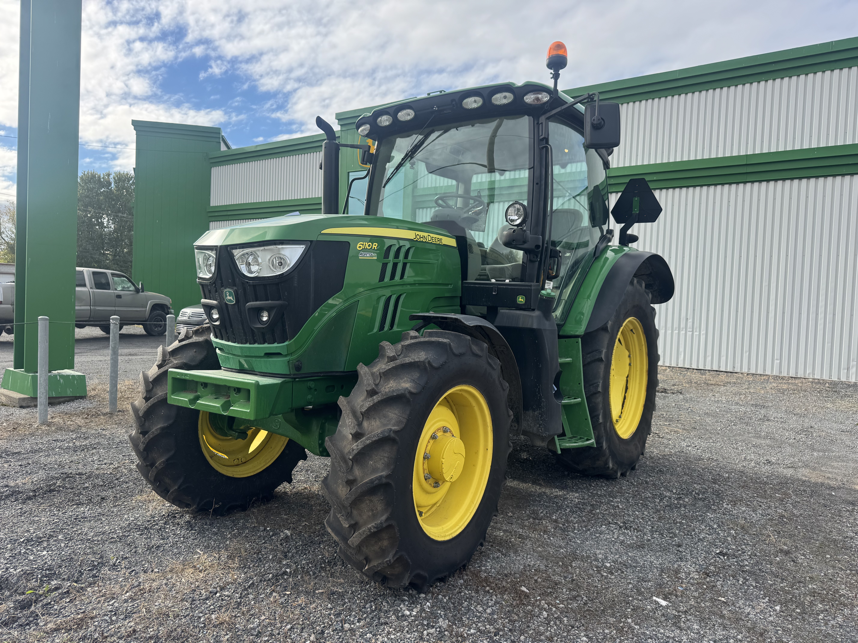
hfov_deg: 71.6
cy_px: 322
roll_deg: -1.2
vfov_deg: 56.8
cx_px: 429
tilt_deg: -0.2
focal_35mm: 24
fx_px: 595
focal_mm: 6.76
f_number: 1.78
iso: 80
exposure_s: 1/1678
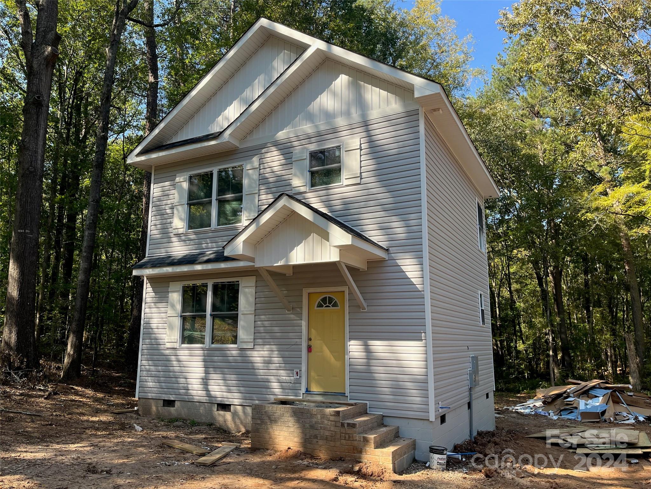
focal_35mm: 26
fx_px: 489
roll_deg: -0.5
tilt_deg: +10.7
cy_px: 244
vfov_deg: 53.1
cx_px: 326
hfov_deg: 67.3
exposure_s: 1/742
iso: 50
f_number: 1.6
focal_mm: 5.1
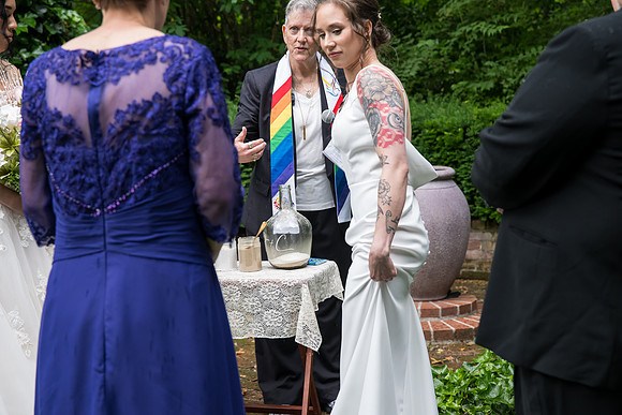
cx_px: 311
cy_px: 208
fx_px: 1071
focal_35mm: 62
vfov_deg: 21.9
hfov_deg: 32.4
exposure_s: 1/400
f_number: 4
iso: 1000
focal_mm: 62
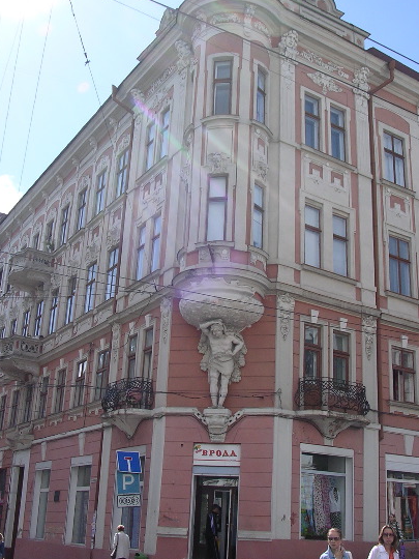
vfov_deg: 42.1
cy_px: 260
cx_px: 217
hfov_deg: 32.2
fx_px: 726
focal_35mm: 45
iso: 100
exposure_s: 1/227
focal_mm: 5.8
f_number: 5.6
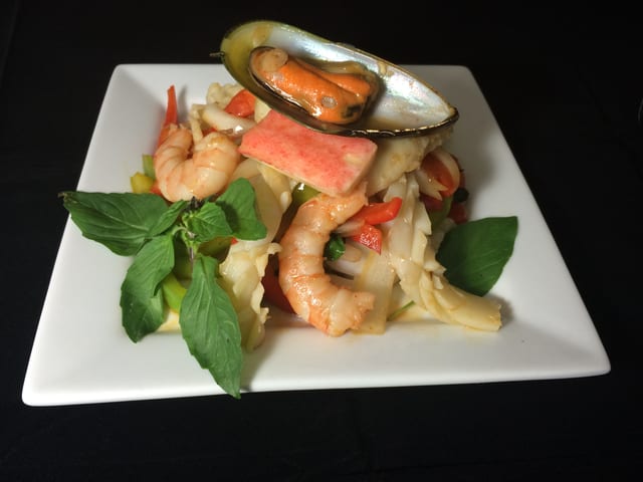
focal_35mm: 29
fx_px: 539
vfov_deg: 48.2
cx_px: 322
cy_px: 241
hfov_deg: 61.7
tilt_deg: -46.6
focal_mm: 4.15
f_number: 2.2
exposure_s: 1/30
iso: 32
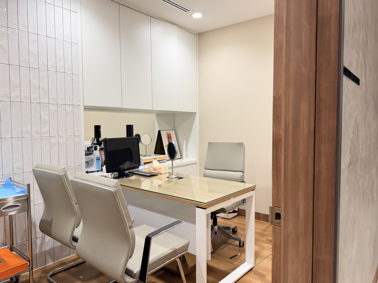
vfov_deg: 54.9
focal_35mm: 25
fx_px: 273
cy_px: 138
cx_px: 186
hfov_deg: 69.4
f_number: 1.78
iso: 125
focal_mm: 6.76
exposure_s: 1/50
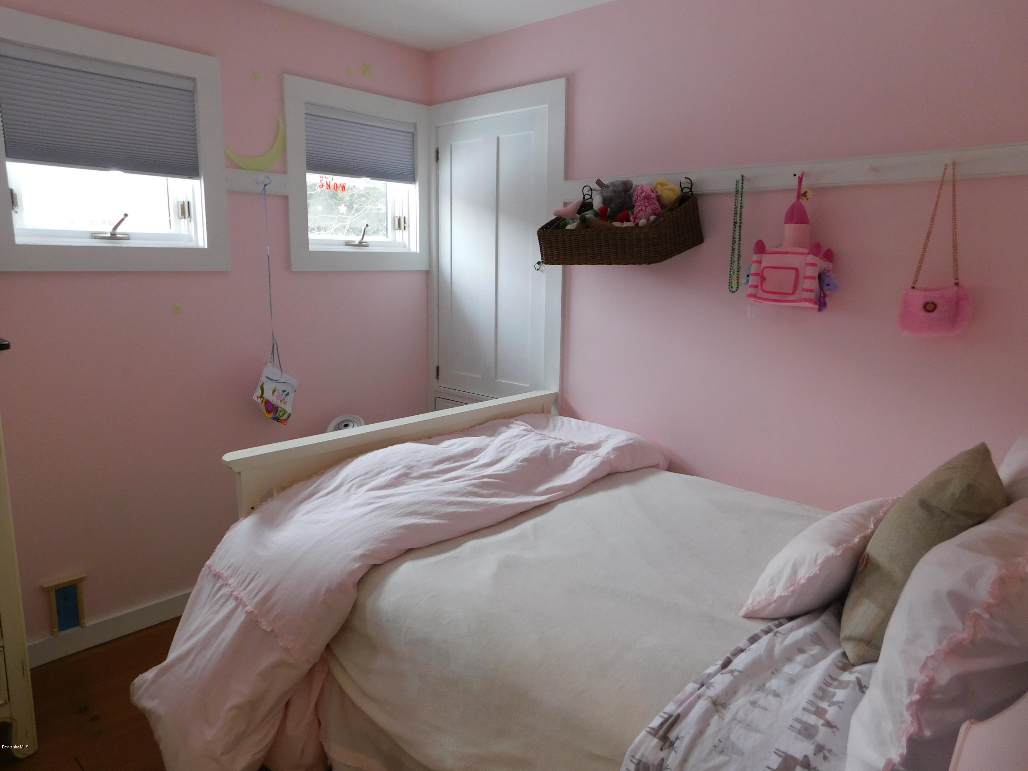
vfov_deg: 58.9
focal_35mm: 23
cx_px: 514
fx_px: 683
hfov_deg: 73.9
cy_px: 386
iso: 160
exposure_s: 1/30
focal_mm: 4
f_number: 3
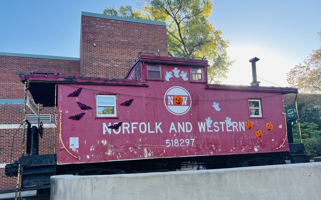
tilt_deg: +9.4
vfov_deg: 44.4
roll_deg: +4.5
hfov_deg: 66.5
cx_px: 162
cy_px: 117
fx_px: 245
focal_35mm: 28
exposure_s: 1/567
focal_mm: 5.7
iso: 50
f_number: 1.5
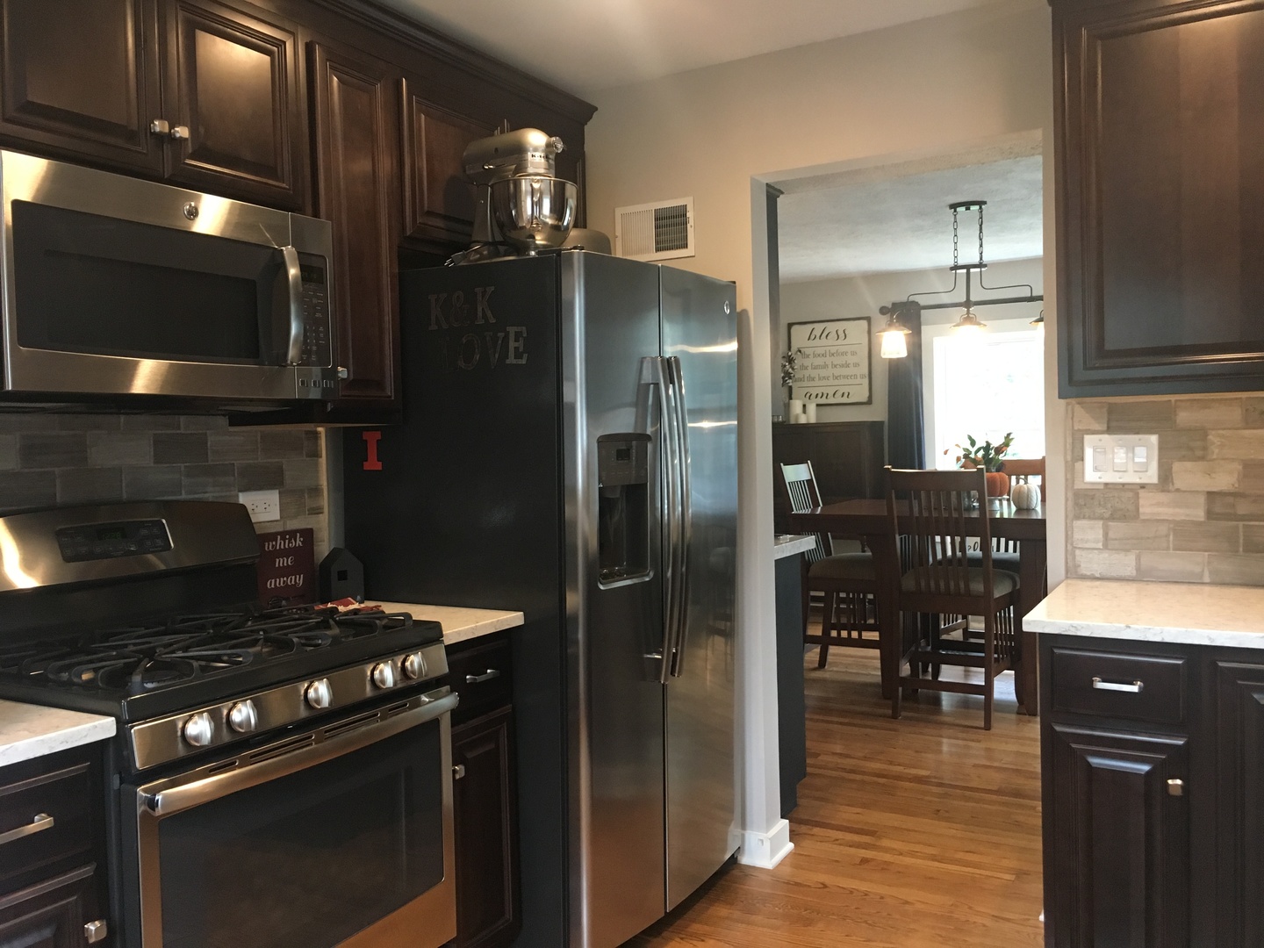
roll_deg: +1.7
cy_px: 474
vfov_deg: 48.2
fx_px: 1059
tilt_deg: -0.5
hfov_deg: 61.7
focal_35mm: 29
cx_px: 632
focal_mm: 4.15
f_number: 2.2
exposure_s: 1/30
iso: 160
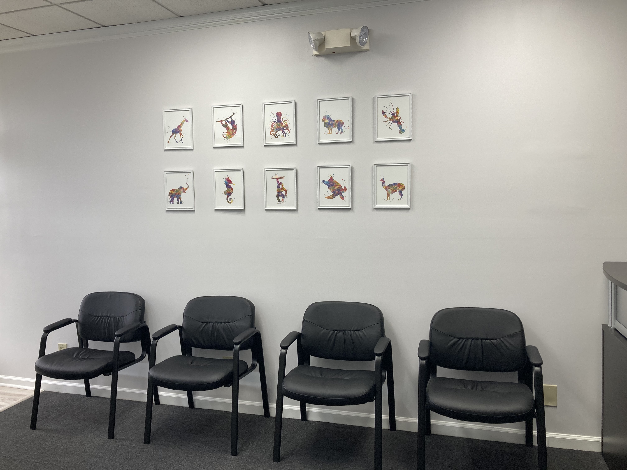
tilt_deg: -5.8
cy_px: 235
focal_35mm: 28
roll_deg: -1.3
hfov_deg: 63.4
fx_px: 507
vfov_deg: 49.7
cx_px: 314
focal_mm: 3.99
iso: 40
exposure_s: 1/60
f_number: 1.8
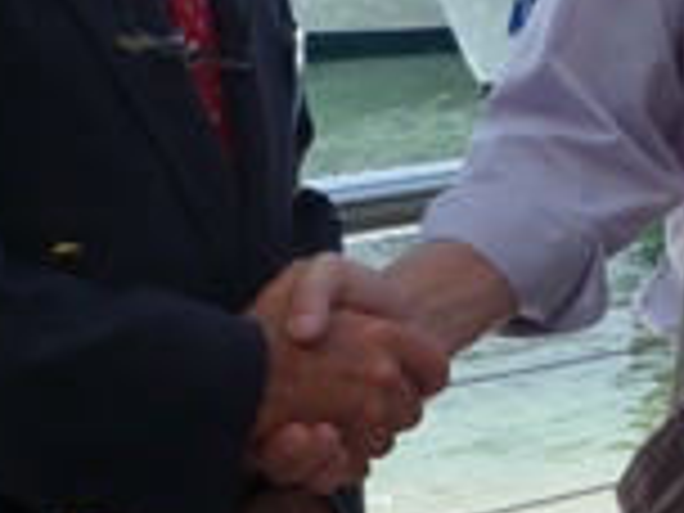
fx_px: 3576
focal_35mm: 181
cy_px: -189
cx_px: 976
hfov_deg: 10.6
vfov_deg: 8.1
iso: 80
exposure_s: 1/250
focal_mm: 7.8
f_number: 5
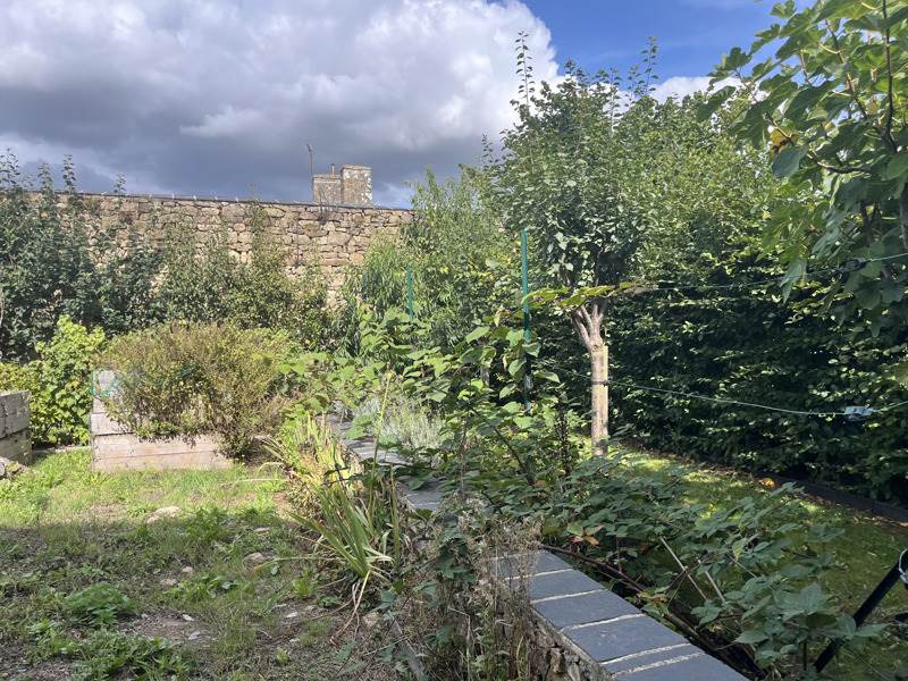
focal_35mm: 26
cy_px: 340
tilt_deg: -5.1
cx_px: 454
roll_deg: -1.3
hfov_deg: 67.3
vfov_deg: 53.1
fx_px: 682
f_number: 1.6
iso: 50
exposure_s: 1/1355
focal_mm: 5.1
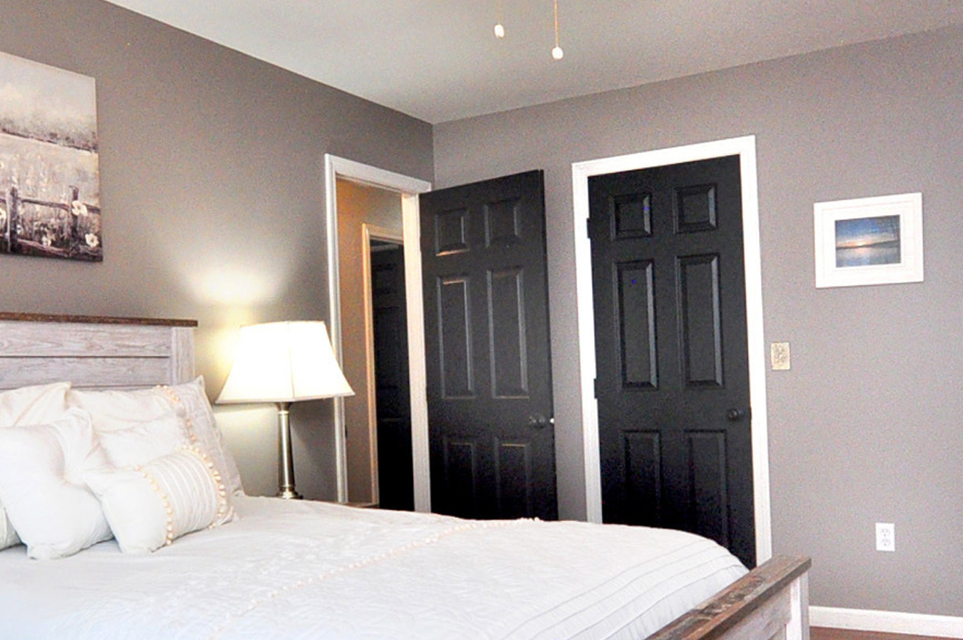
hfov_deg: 52.9
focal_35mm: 36
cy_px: 350
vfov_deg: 36.7
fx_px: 962
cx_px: 394
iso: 1000
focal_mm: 10
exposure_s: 1/125
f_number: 4
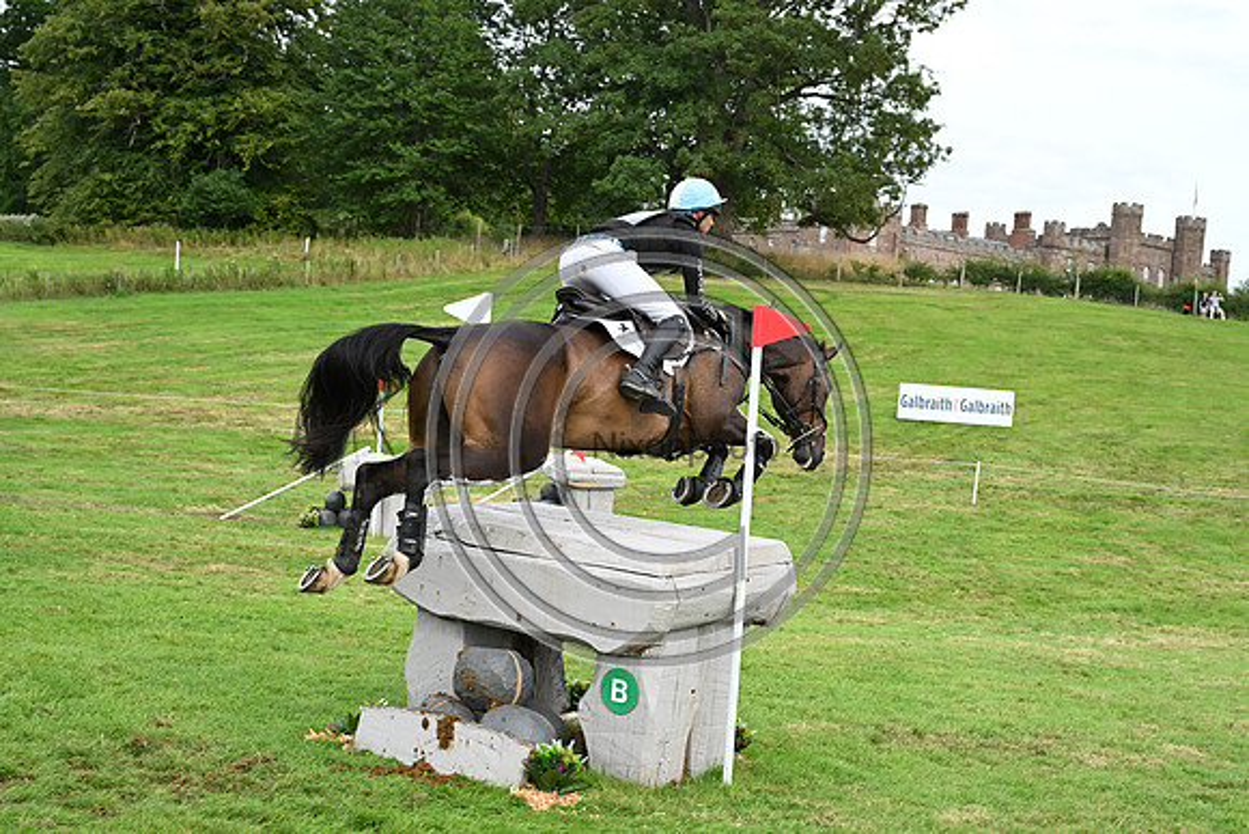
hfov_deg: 38.9
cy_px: 417
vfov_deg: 26.5
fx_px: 1770
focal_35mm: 51
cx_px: 624
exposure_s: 1/1250
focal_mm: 51
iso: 1000
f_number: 5.6
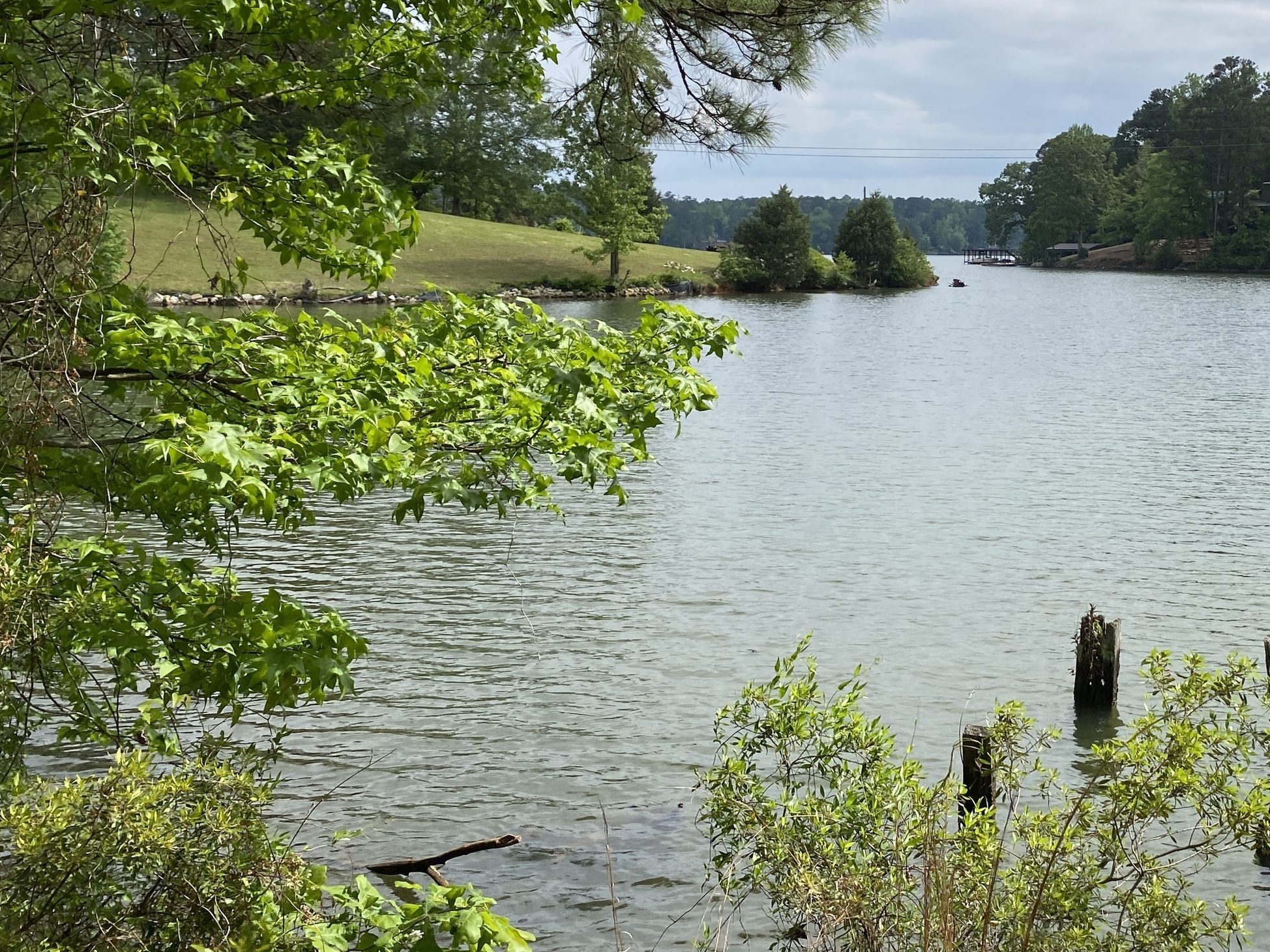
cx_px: 969
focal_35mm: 41
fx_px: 1504
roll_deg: -0.4
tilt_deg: -0.4
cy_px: 298
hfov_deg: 44.1
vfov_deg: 34.7
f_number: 1.8
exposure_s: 1/2967
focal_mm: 4.25
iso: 32
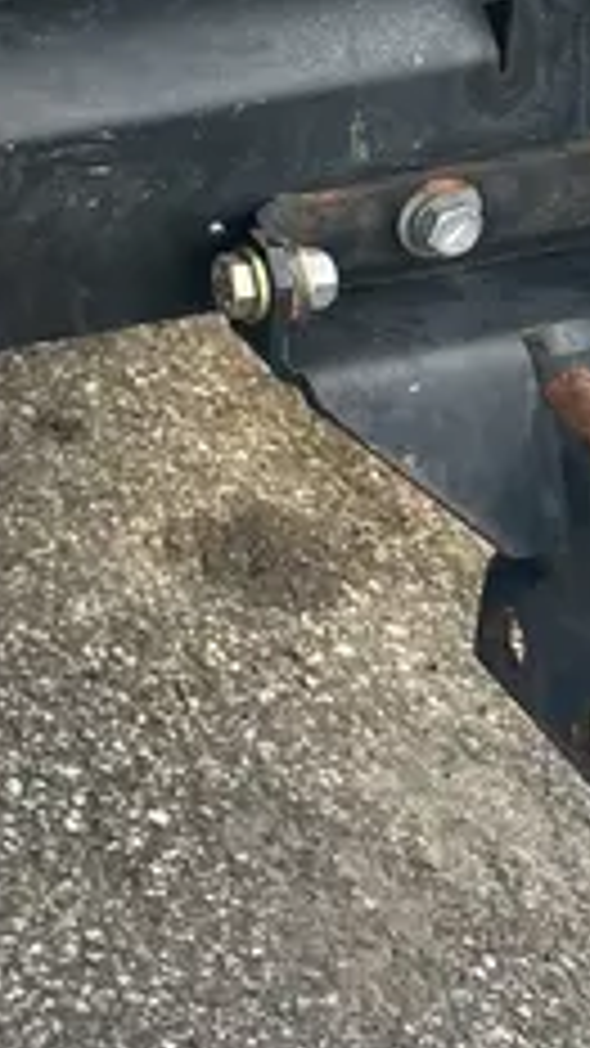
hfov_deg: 12.5
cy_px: 7
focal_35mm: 89
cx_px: -441
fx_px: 2476
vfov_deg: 23.0
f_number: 1.5
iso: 50
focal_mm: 5.7
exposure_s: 1/473
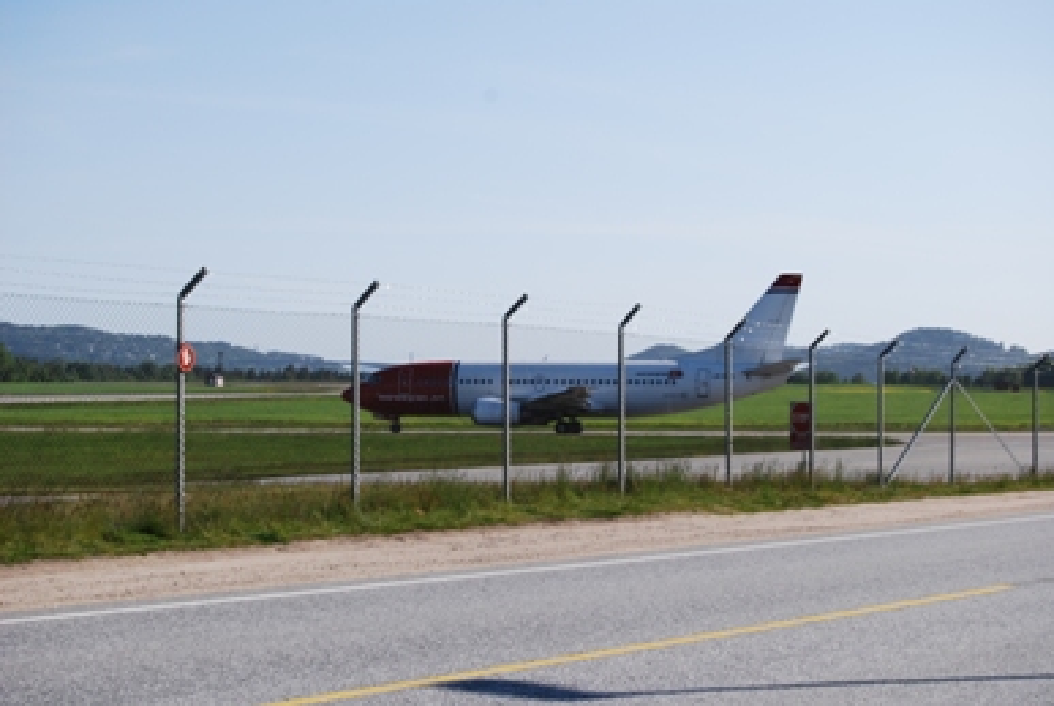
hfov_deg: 24.6
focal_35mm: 82
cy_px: 353
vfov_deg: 16.6
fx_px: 2418
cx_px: 527
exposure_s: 1/320
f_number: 9
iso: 100
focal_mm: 55
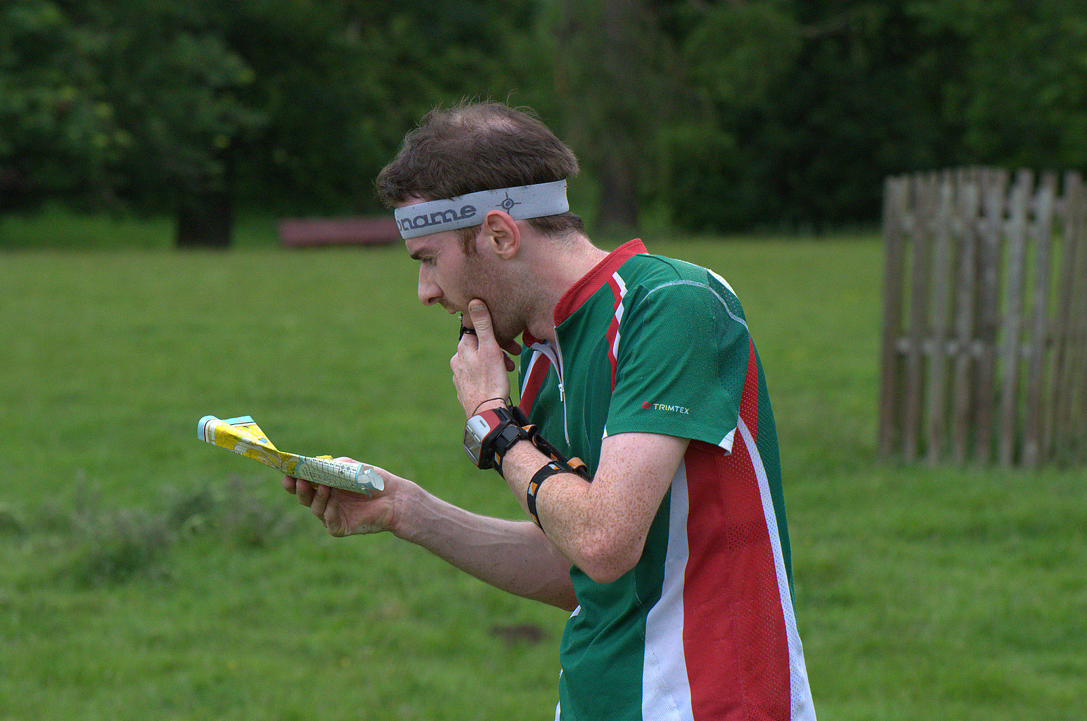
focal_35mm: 202
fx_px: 6104
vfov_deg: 6.8
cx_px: 544
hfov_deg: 10.2
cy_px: 360
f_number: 8
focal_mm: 135
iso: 800
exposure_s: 1/1600
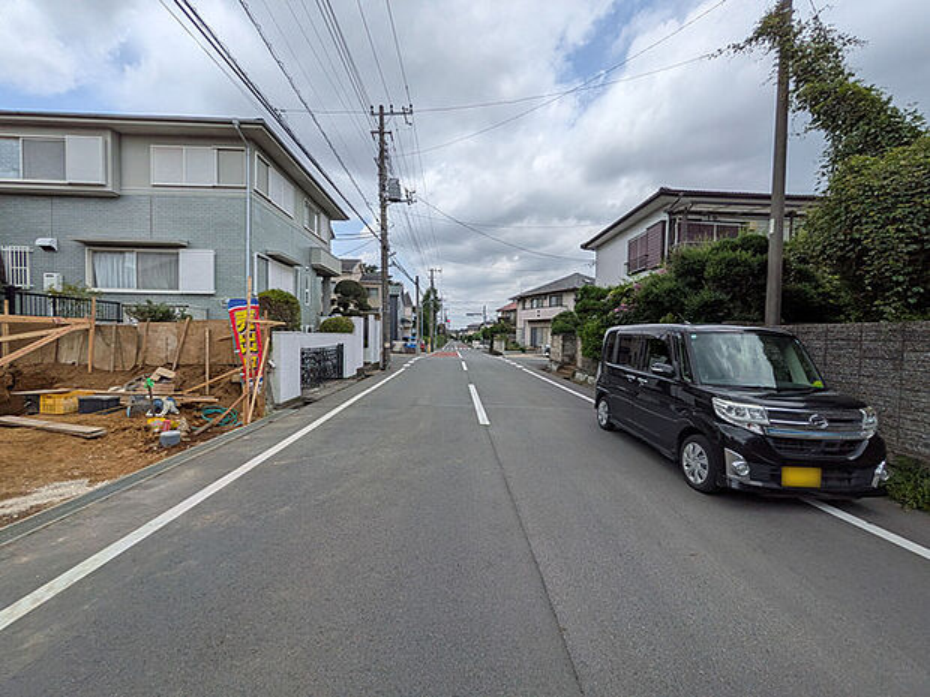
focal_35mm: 14
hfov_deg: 102.1
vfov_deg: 85.7
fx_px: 376
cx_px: 465
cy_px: 348
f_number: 2.2
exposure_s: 1/3322
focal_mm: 1.83
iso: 51
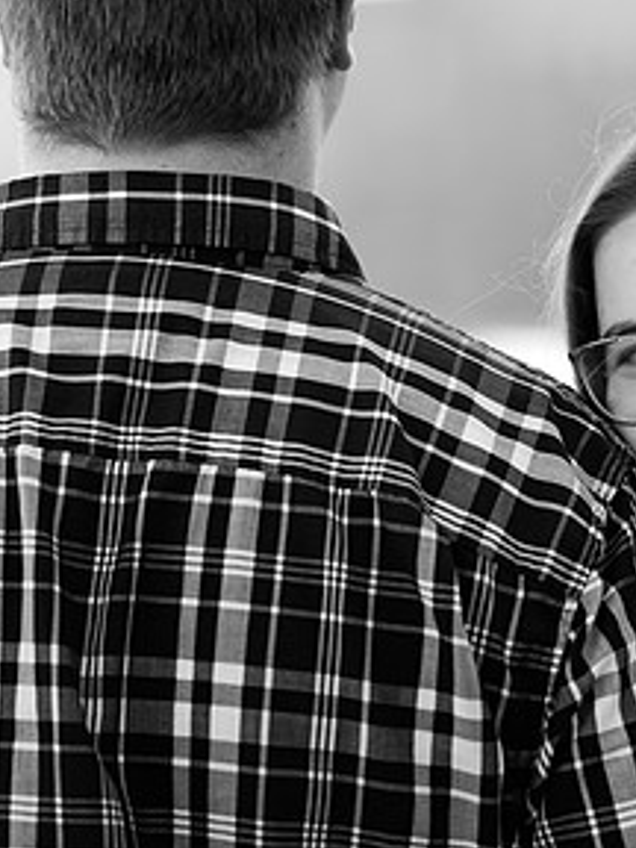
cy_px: 284
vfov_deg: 9.0
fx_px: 5414
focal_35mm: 221
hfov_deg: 6.7
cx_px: 365
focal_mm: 85
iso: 100
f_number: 1.4
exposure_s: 1/1600
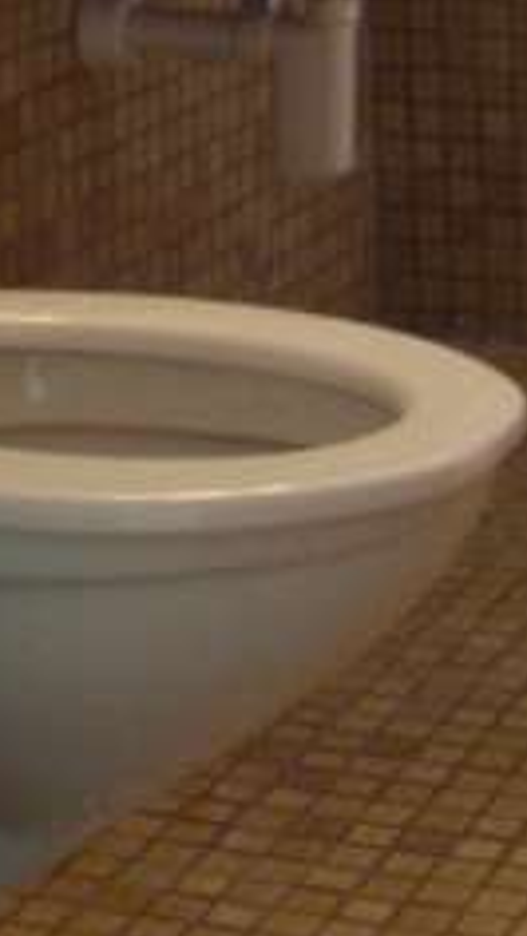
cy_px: -131
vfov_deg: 16.2
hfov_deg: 9.5
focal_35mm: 128
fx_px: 3175
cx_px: 289
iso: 200
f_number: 3.5
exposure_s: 1/5
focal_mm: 5
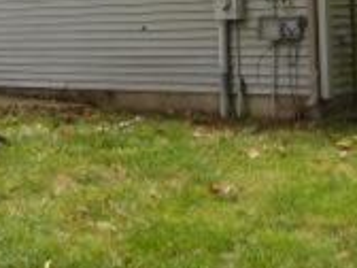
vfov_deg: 15.2
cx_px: 261
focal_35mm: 95
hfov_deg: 20.5
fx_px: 980
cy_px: -23
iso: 125
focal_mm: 4.5
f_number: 3.4
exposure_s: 1/640
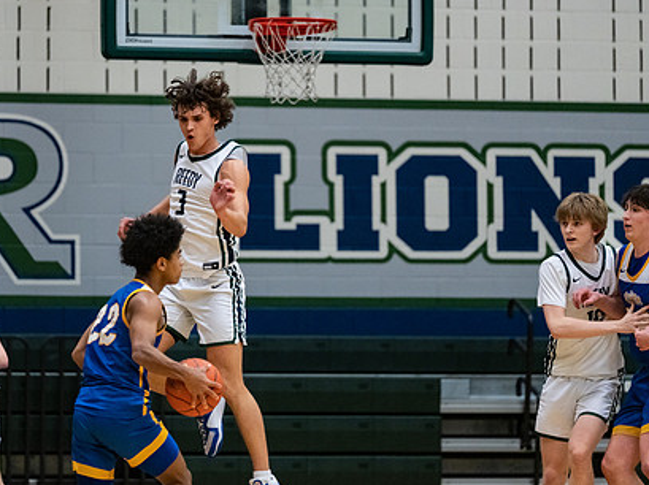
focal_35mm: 273
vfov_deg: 5.4
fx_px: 5114
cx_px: 233
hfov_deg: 7.3
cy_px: 202
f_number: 2.8
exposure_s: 1/1000
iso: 4000
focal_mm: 200
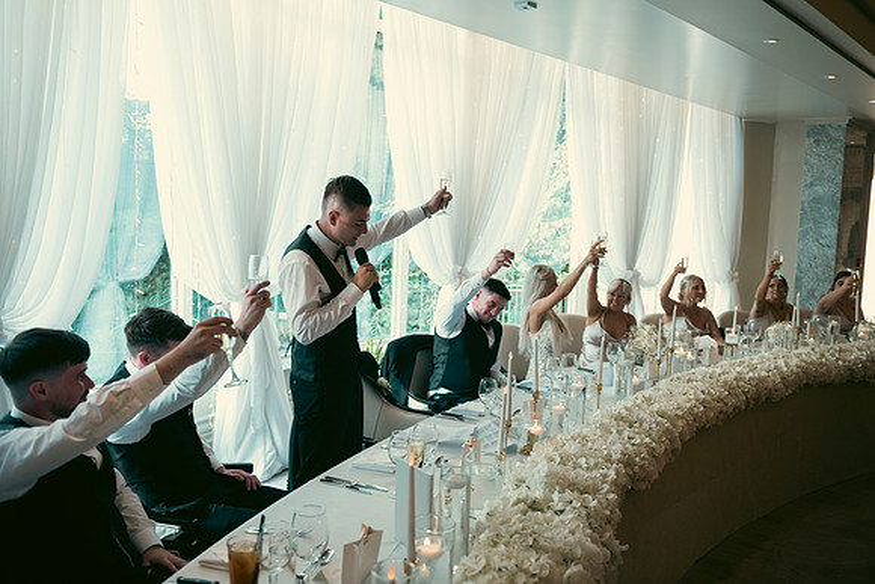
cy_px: 292
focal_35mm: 34
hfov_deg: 55.8
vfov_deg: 38.9
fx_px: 827
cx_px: 438
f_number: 3.5
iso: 400
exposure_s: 1/160
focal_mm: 34
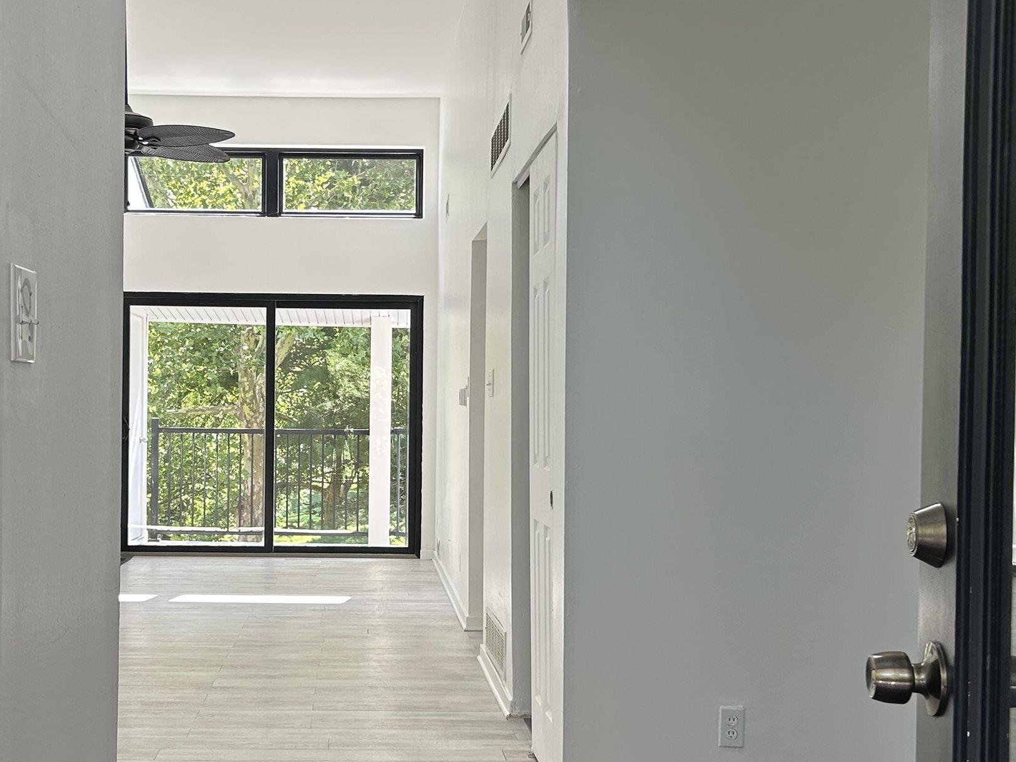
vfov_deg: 29.7
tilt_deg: -0.4
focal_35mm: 49
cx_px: 350
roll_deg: -0.2
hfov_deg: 38.5
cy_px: 411
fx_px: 1438
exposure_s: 1/121
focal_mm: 5.7
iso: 40
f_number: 1.5
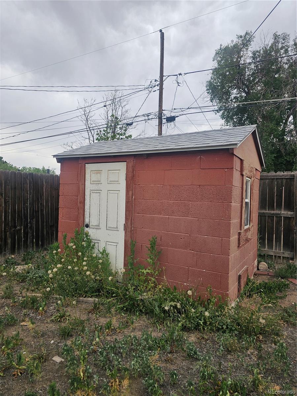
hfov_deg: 58.9
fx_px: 263
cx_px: 148
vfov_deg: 73.9
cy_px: 198
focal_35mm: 23
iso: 10
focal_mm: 6.3
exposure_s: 1/324
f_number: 1.7
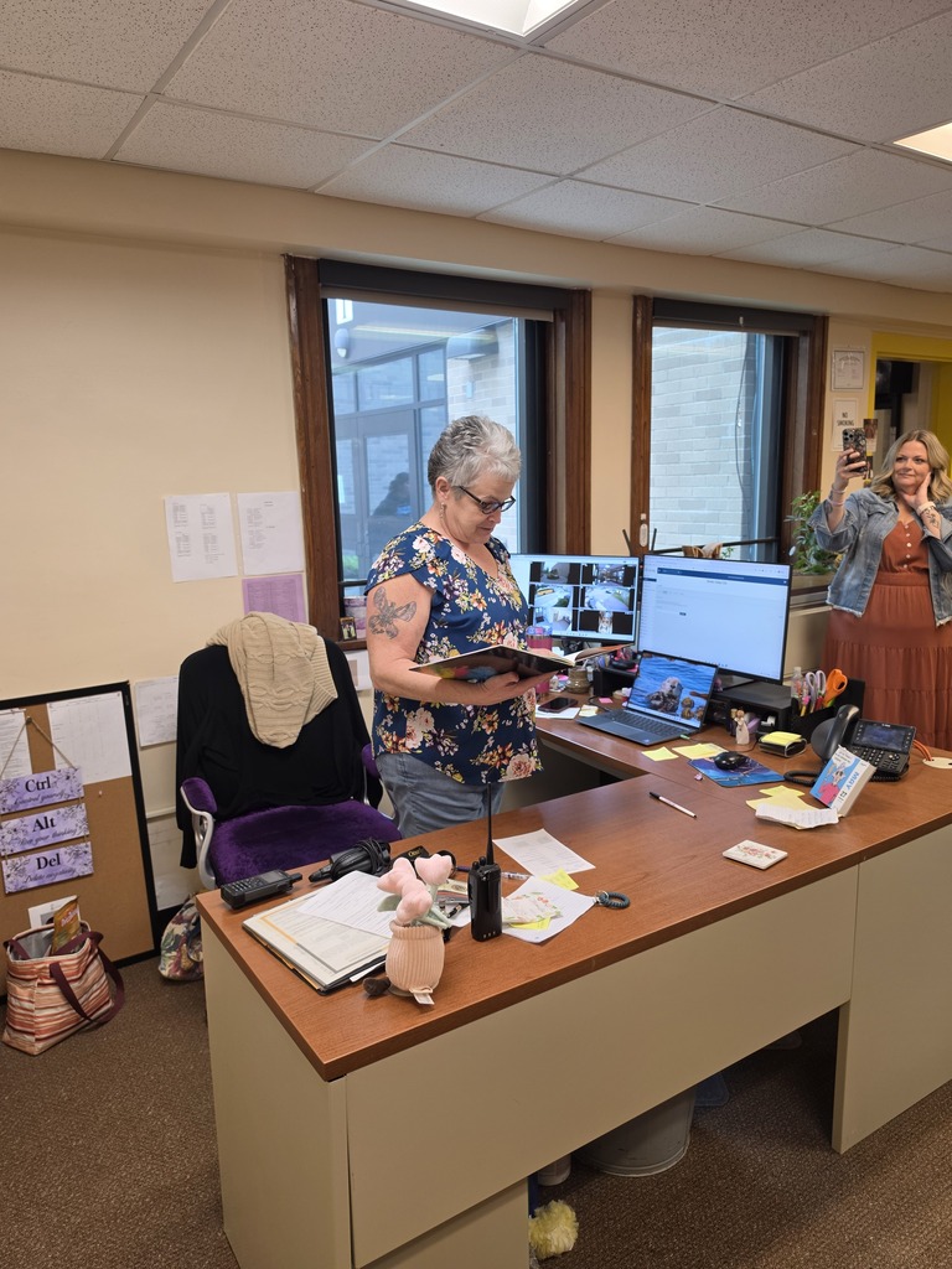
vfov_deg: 73.9
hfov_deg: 58.9
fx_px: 843
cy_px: 634
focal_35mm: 23
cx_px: 476
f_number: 1.4
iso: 100
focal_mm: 6.5
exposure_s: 1/120
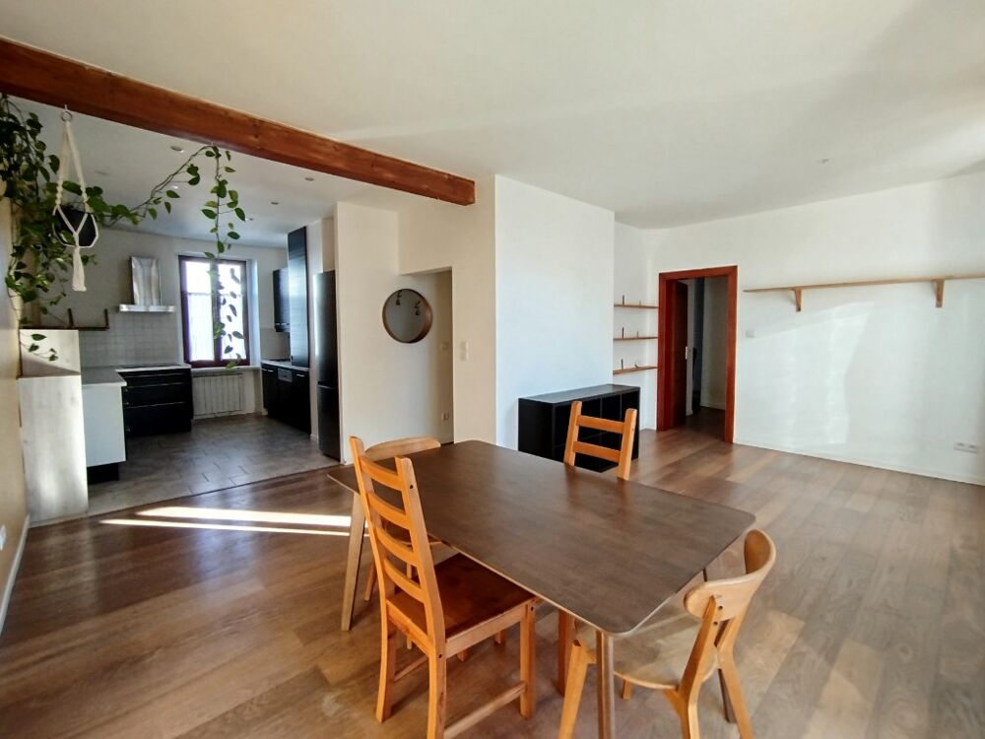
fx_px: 427
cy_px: 370
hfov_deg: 98.2
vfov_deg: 81.7
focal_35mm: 15
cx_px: 492
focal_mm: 1.65
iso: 50
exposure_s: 1/50
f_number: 2.2
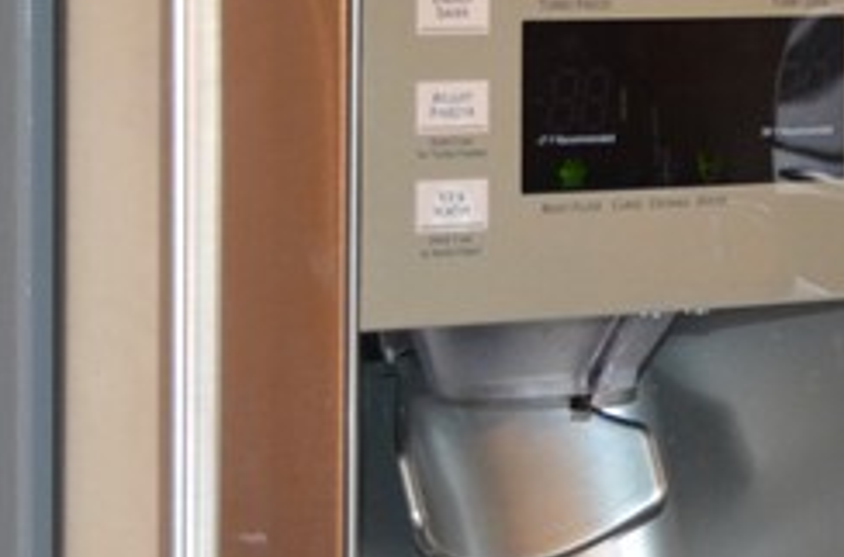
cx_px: 1154
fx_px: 4697
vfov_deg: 6.8
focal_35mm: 201
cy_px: 109
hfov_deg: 10.0
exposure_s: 1/60
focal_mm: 30
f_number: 4
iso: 800
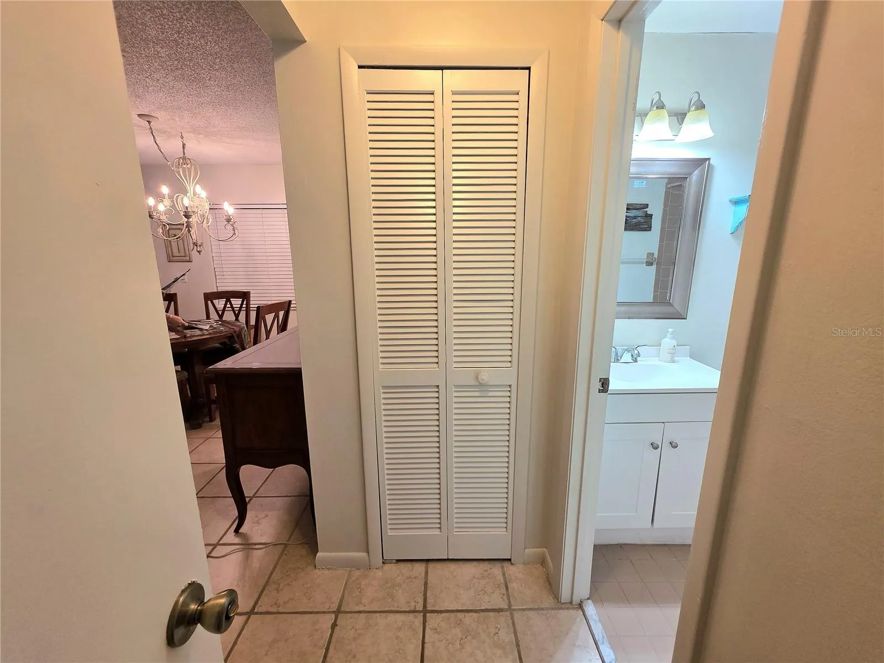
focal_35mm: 13
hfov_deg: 106.2
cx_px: 442
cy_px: 332
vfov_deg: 89.9
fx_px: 332
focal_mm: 2.2
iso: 160
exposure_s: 1/120
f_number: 1.9
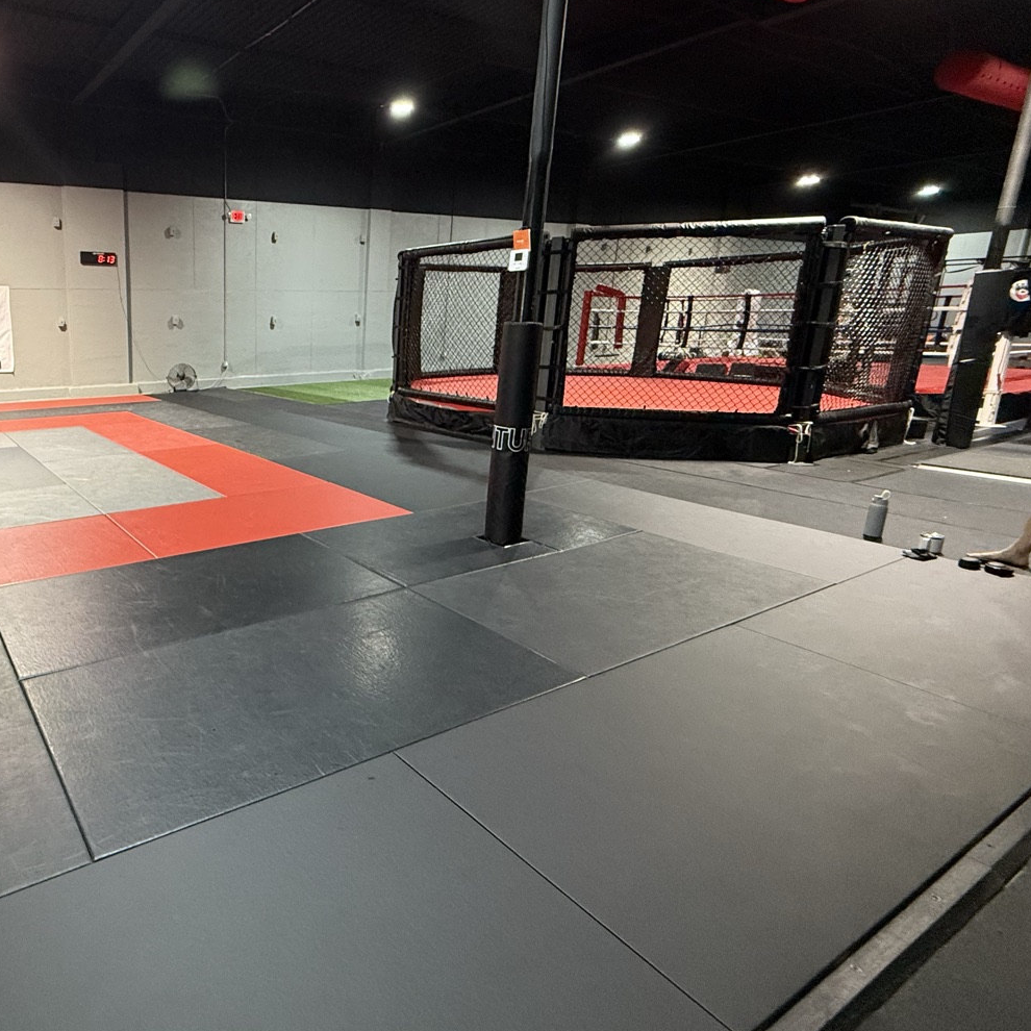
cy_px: 463
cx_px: 211
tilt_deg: -12.0
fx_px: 674
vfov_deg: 74.6
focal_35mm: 20
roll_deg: +0.8
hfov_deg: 68.0
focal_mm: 2.22
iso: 400
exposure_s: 1/60
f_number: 2.2
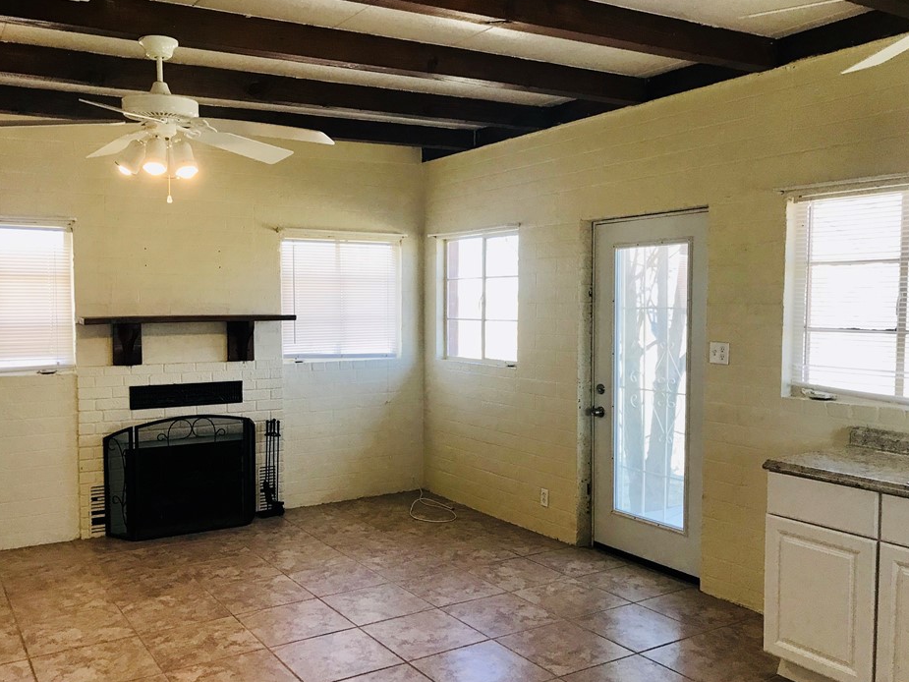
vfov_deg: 45.4
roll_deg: -0.6
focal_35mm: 31
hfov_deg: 58.3
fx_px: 814
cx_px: 419
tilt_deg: -3.8
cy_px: 362
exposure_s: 1/30
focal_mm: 3.99
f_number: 1.8
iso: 25
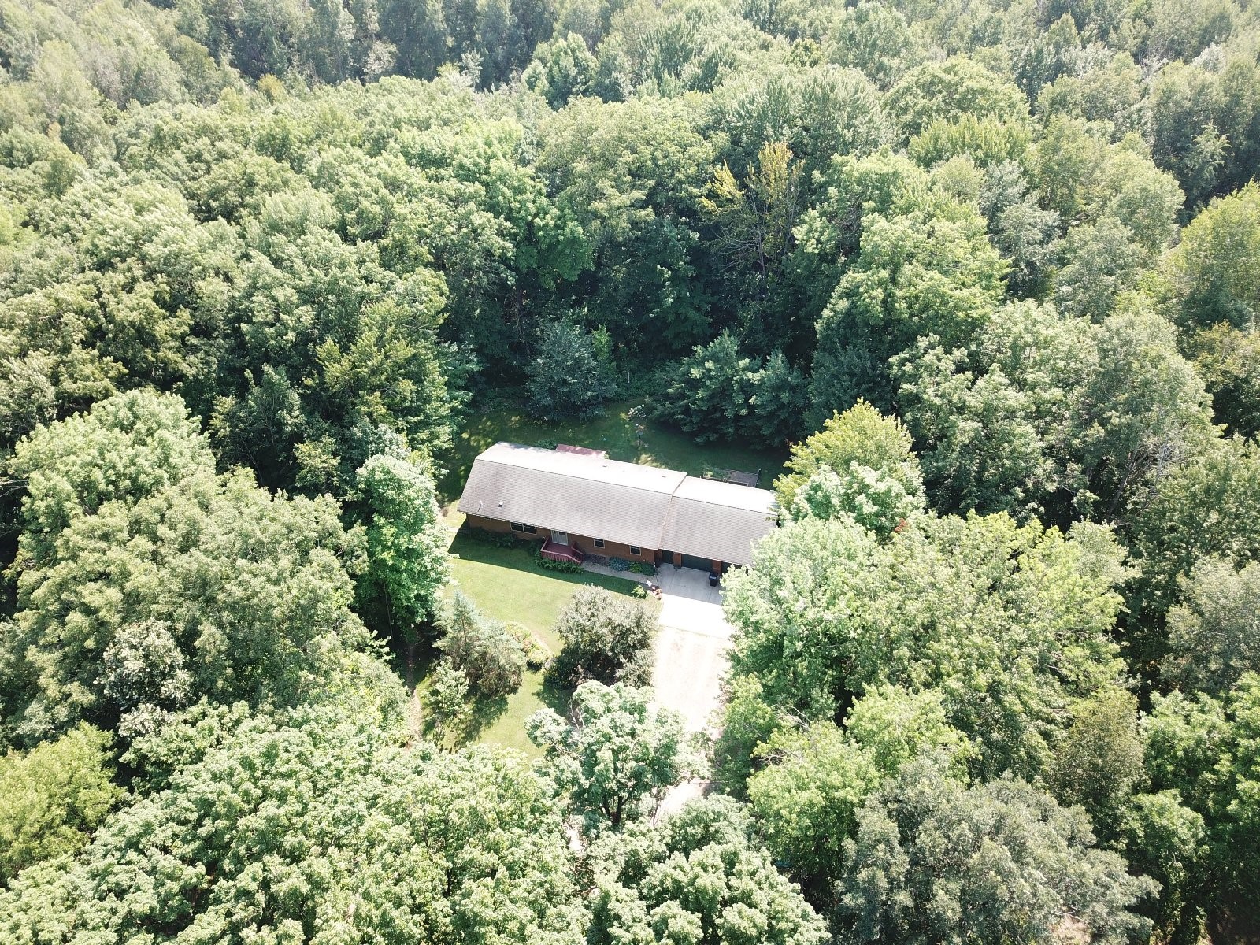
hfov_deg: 67.3
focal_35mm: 26
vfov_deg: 53.1
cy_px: 472
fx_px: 946
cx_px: 630
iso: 100
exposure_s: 1/204
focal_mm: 4.73
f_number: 2.2
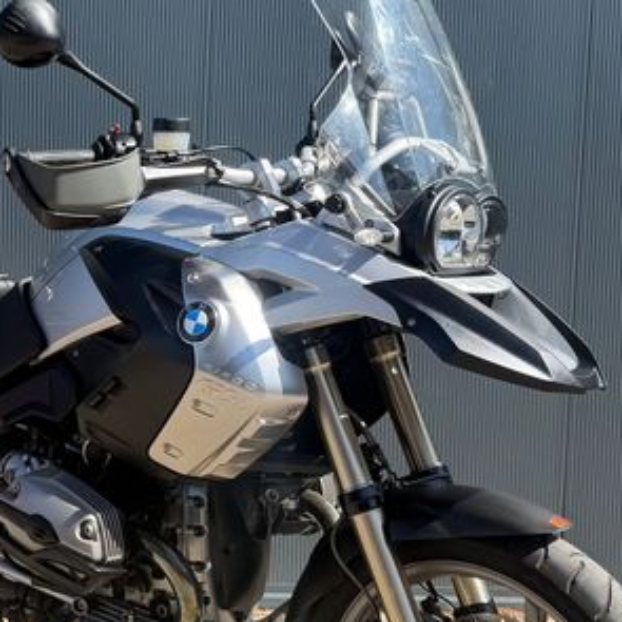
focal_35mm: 46
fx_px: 935
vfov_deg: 36.5
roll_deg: -1.8
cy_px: 405
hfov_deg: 34.5
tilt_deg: -4.1
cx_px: 46
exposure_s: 1/1770
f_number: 1.78
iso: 80
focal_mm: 6.76
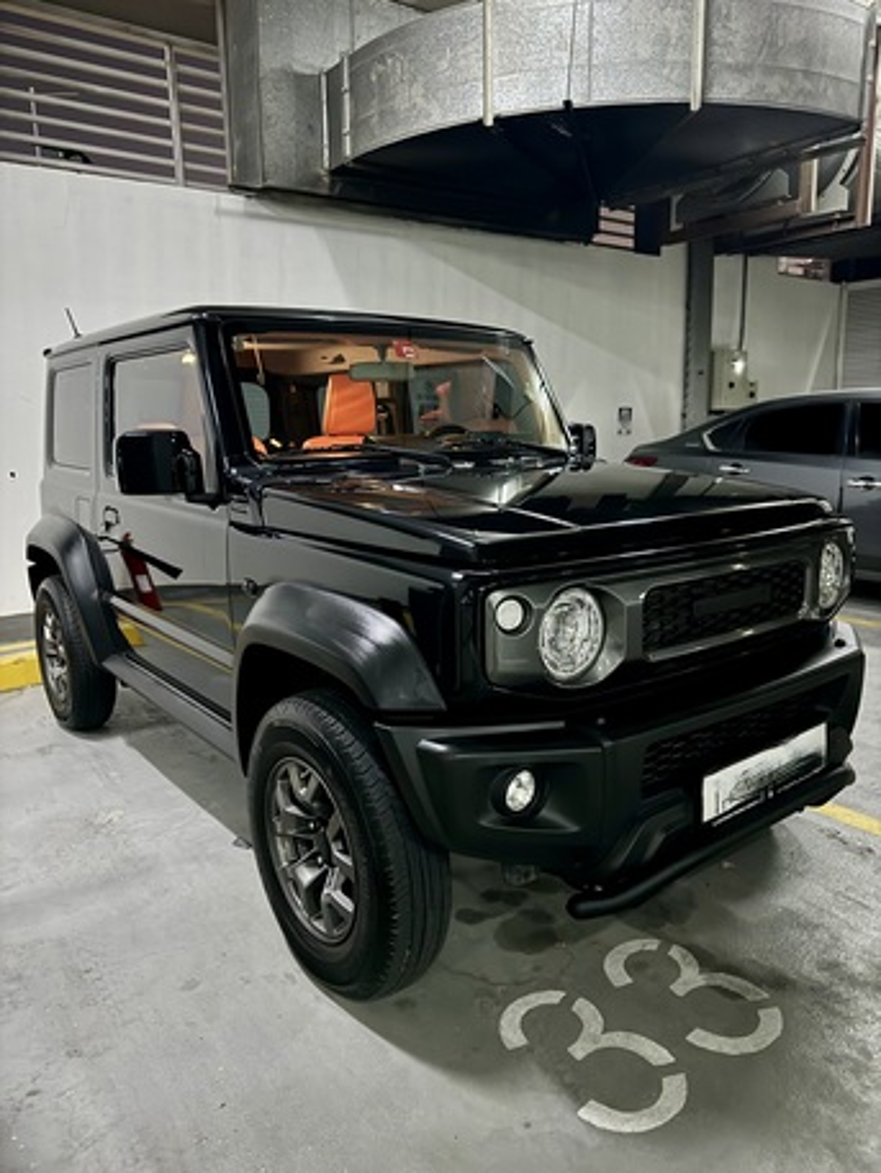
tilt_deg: -10.8
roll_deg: +1.3
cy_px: 586
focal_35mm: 24
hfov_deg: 56.8
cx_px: 440
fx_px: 814
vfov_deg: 71.6
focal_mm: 6.86
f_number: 1.78
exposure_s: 1/20
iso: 1600
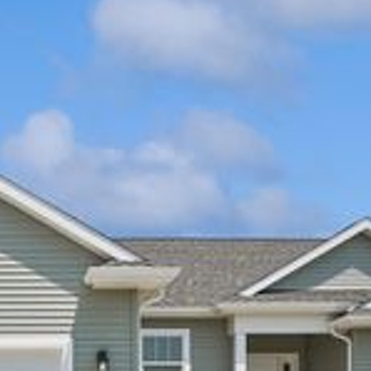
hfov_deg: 26.7
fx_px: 728
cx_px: -20
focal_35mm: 60
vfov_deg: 27.7
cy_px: 326
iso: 400
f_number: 9
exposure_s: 1/1600
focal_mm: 21
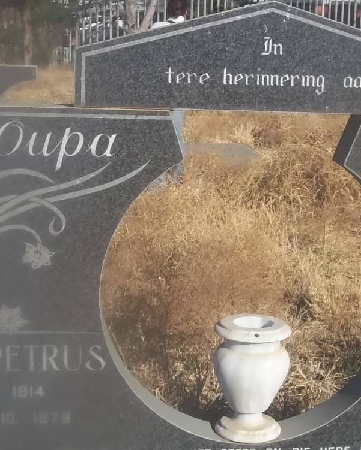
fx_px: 1041
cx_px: 225
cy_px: 267
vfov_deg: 24.4
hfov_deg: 19.6
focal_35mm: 78
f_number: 7
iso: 80
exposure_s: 1/250
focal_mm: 8.8
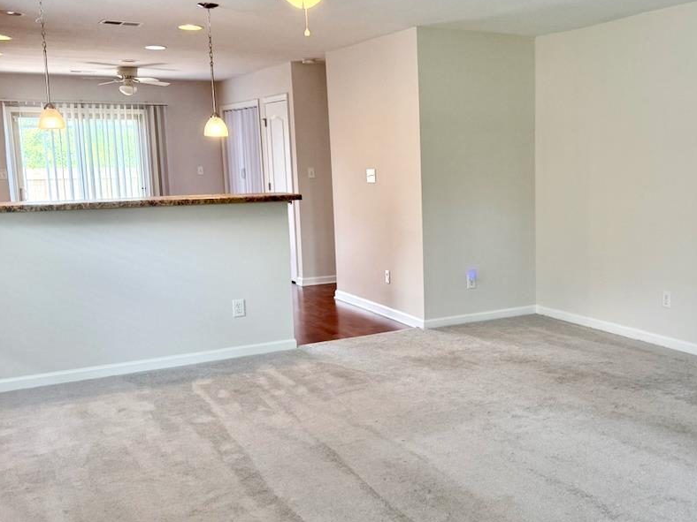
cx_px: 494
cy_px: 270
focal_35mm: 39
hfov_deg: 46.7
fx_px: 785
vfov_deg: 36.8
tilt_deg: -9.1
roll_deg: +0.5
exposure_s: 1/197
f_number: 1.78
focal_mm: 6.76
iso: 200
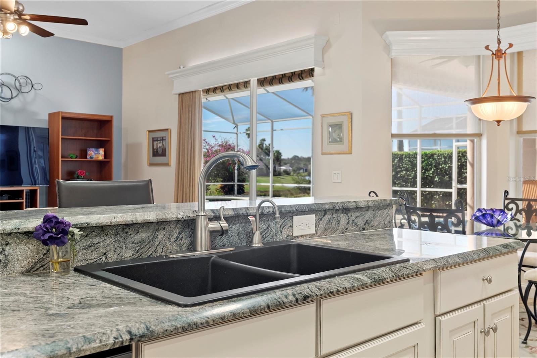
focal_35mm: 35
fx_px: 522
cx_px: 268
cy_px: 179
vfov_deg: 37.8
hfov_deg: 54.4
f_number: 8
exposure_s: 1/13
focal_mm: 35
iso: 800
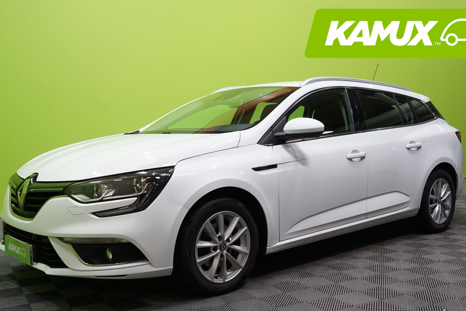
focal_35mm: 38
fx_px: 492
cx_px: 233
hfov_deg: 50.7
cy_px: 181
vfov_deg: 35.0
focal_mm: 31
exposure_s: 1/100
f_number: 4
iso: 640
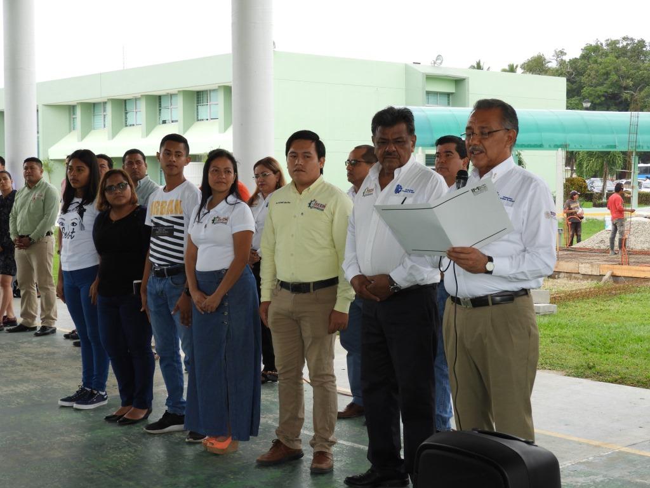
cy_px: 244
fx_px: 1127
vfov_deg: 24.4
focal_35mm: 60
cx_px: 325
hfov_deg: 32.2
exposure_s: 1/250
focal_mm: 10.7
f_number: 4.2
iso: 100
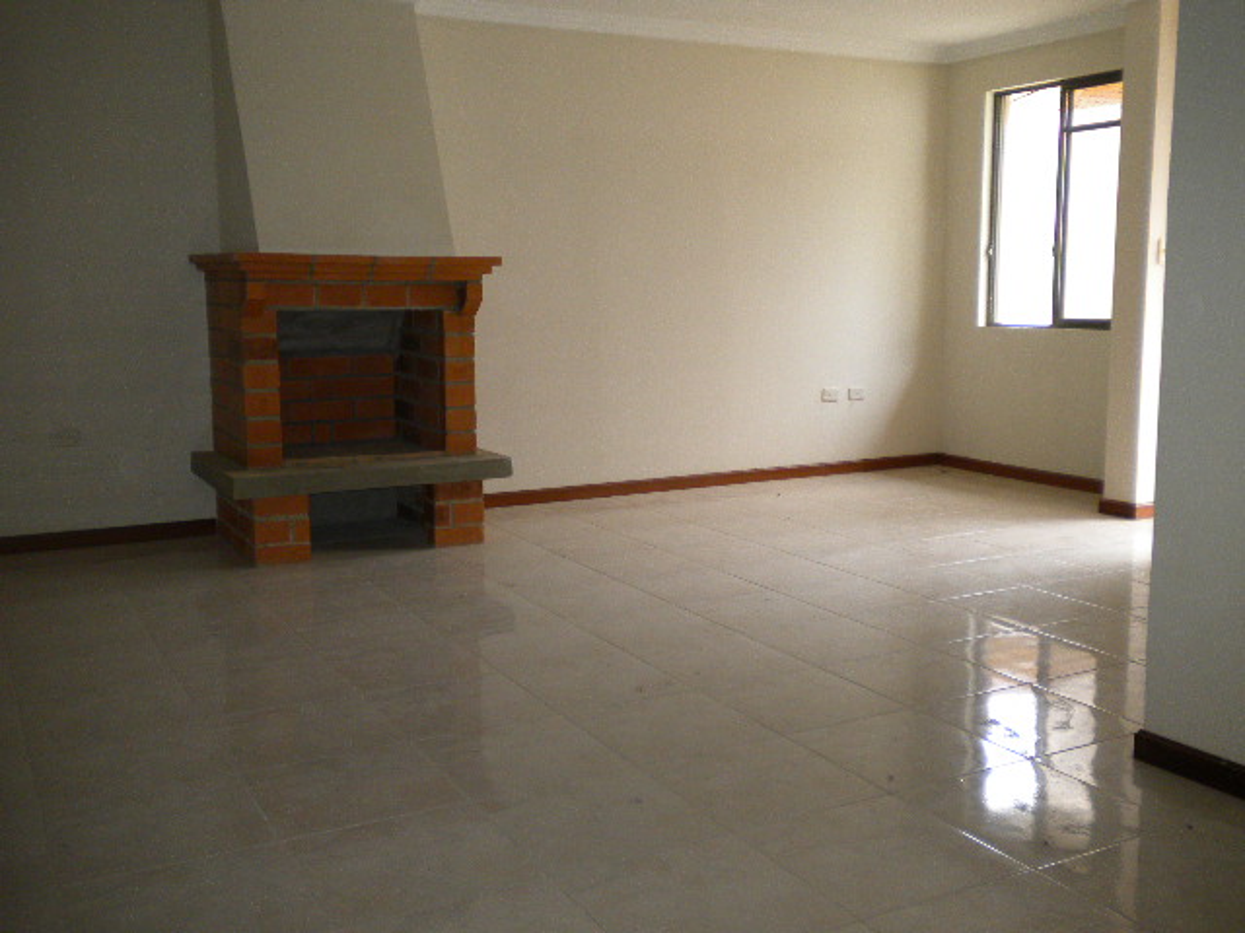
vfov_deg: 40.7
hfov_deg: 52.6
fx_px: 1259
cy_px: 466
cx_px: 622
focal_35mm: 35
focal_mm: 6.3
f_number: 3.1
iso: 169
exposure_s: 1/63.6
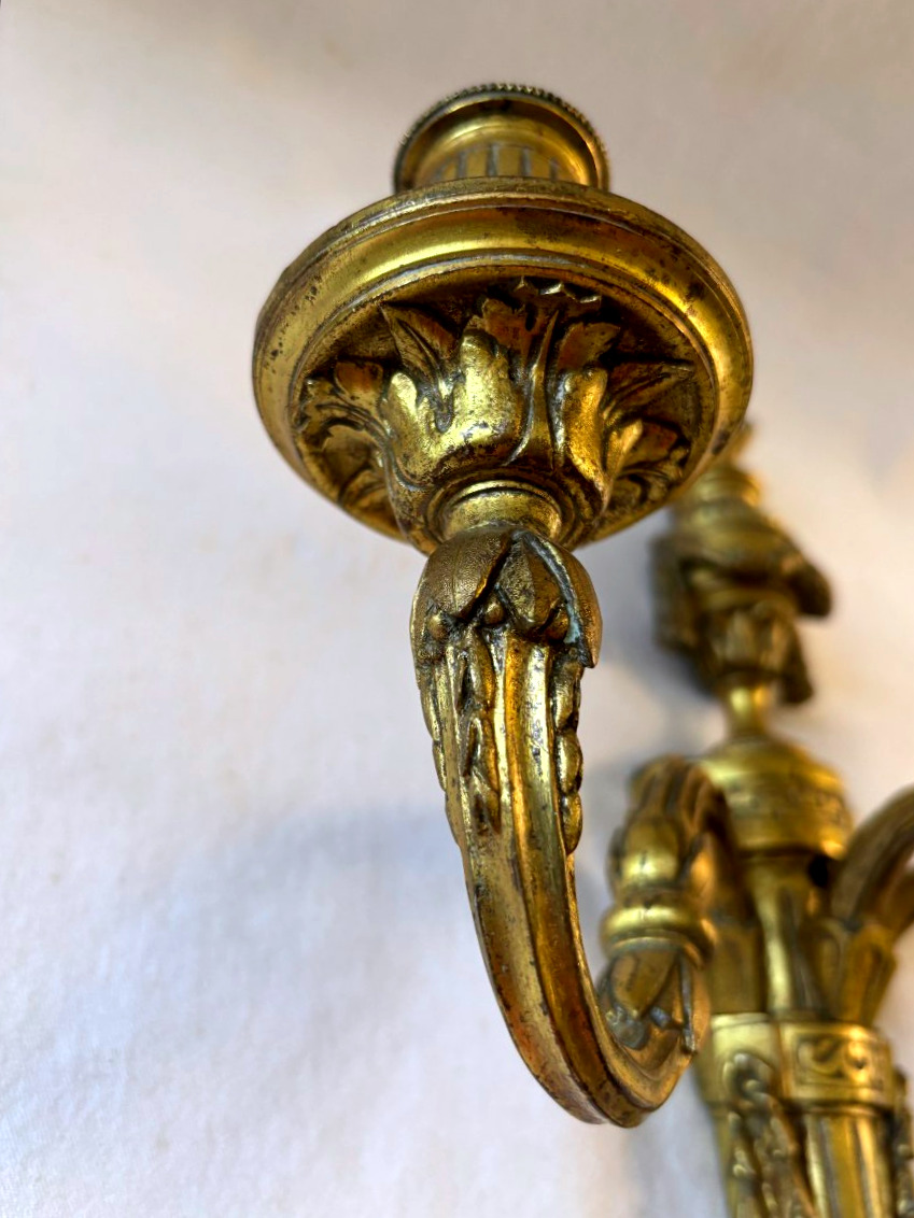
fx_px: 915
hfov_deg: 53.1
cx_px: 457
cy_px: 609
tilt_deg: -45.0
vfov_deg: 67.3
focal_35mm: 26
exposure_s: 1/117
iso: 125
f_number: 1.6
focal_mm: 5.96
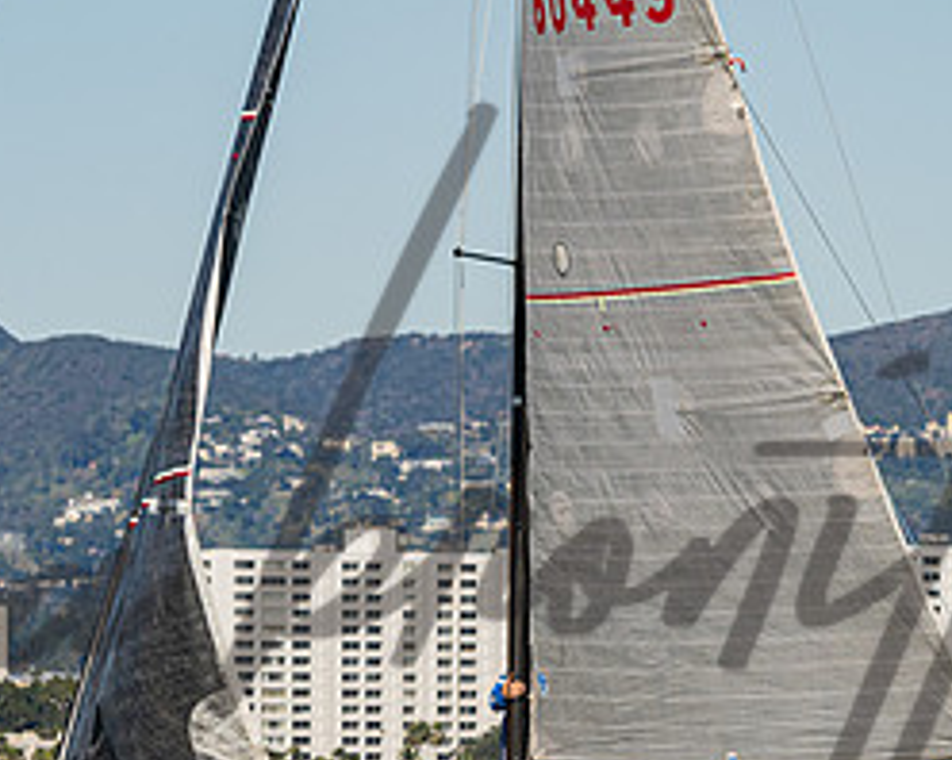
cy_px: 691
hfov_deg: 3.4
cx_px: 702
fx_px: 16160
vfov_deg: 2.7
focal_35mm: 574
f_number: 9
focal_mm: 210
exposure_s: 1/1600
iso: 400
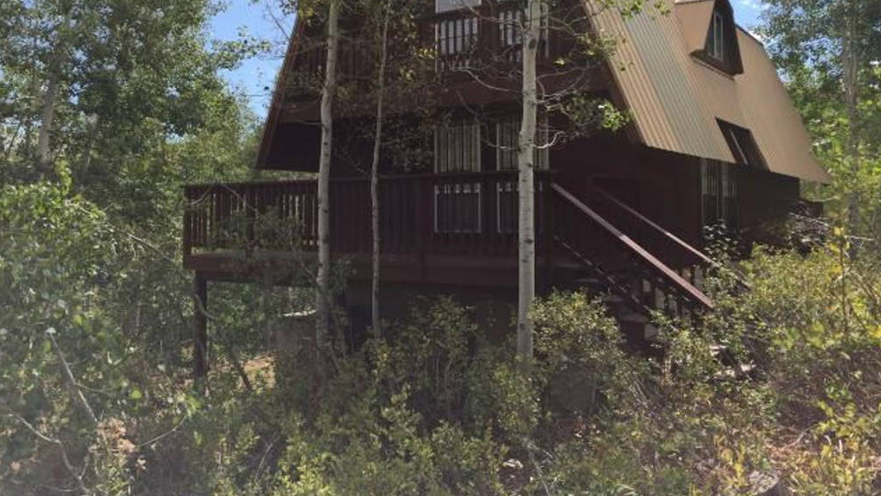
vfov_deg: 36.4
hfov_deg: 61.0
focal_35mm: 32
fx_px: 748
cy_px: 172
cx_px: 441
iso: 32
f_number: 2.2
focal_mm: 4.15
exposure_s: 1/1522
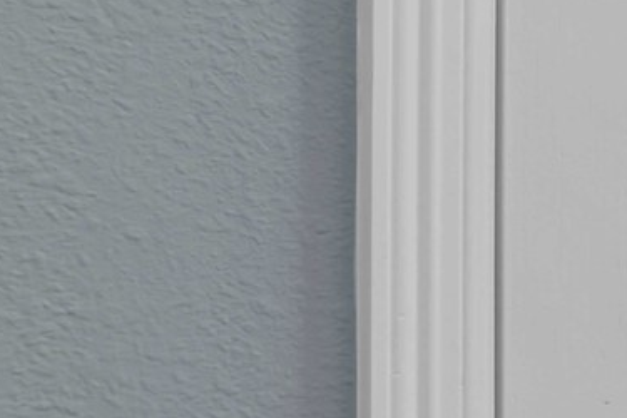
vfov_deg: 15.6
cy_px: 613
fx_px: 1411
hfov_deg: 12.6
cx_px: 1752
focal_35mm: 81
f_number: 8
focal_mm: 14
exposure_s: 1/2
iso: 100
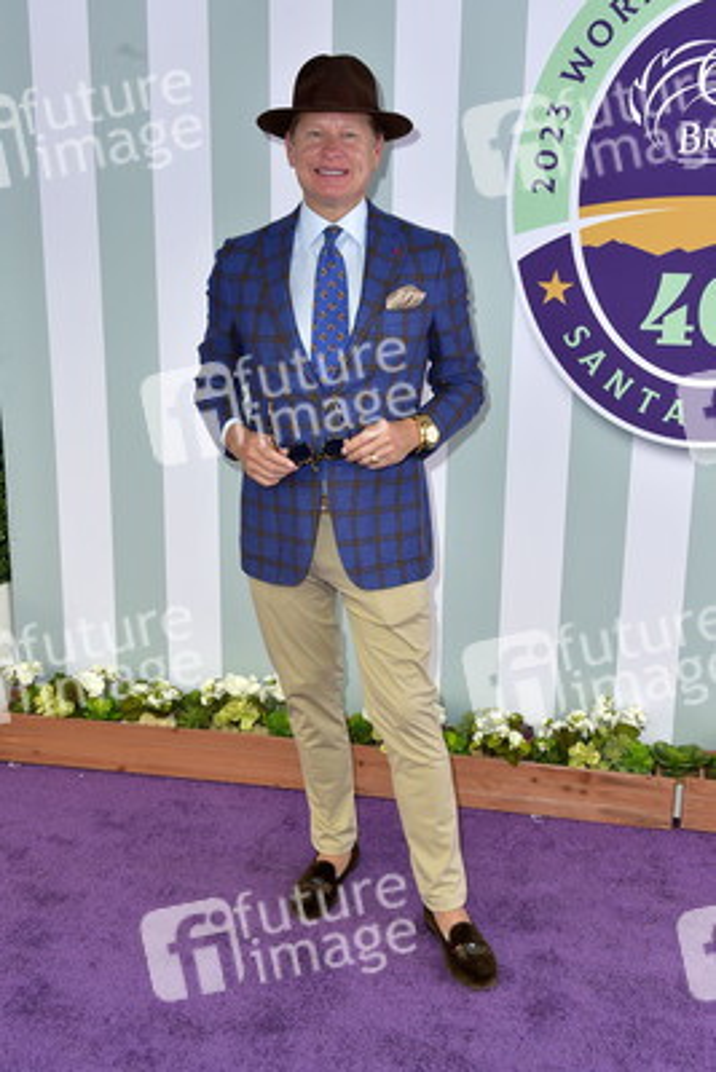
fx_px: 1133
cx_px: 358
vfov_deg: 50.7
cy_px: 536
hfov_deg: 35.1
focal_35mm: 38
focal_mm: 38
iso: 250
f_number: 6.3
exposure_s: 1/250
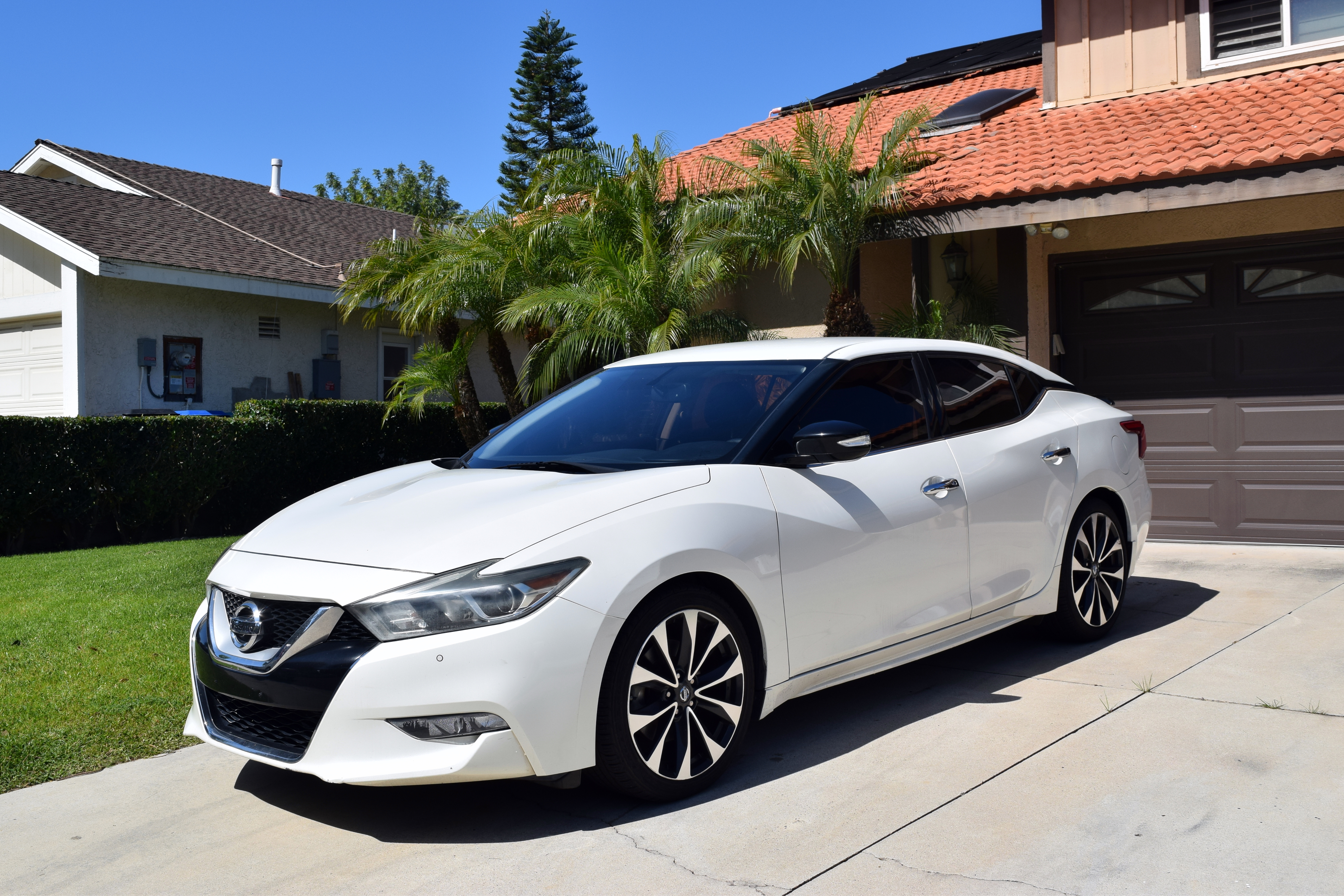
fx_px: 1344
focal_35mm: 36
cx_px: 672
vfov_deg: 36.9
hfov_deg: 53.1
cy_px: 448
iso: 200
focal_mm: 24
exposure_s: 1/500
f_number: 11
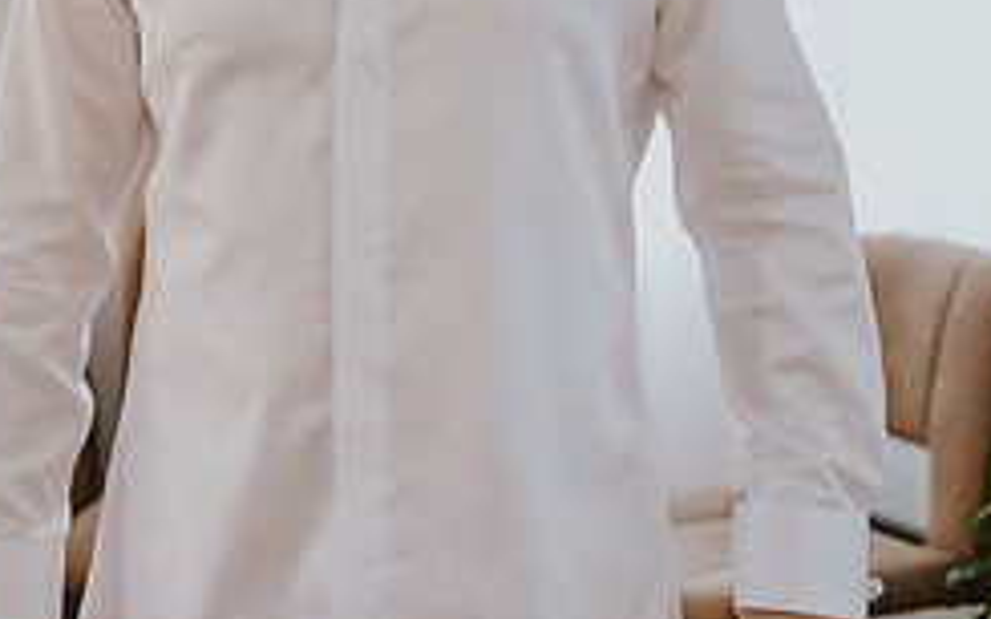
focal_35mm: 103
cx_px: 419
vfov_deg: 12.6
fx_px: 2781
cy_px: 101
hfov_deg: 20.2
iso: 800
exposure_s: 1/100
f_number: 2.8
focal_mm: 55
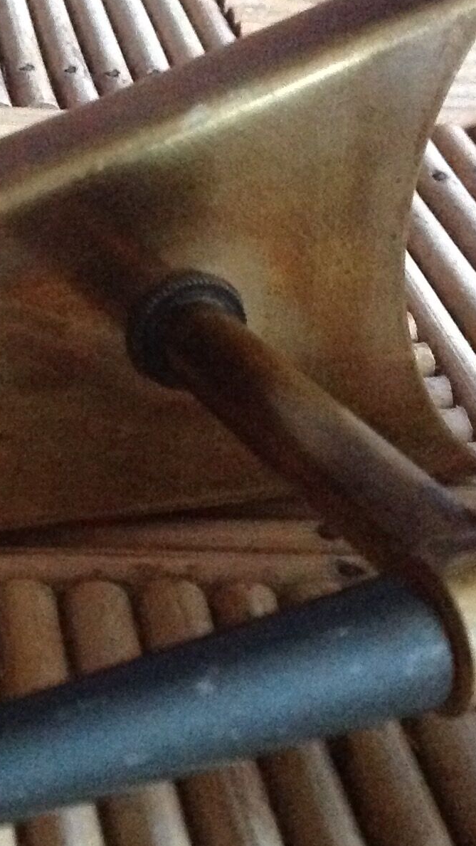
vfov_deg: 25.6
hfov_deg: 14.3
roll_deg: -5.7
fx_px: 1862
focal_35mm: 83
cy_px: 469
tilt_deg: -31.1
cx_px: 1
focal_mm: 4.28
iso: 800
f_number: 2.4
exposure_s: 1/15
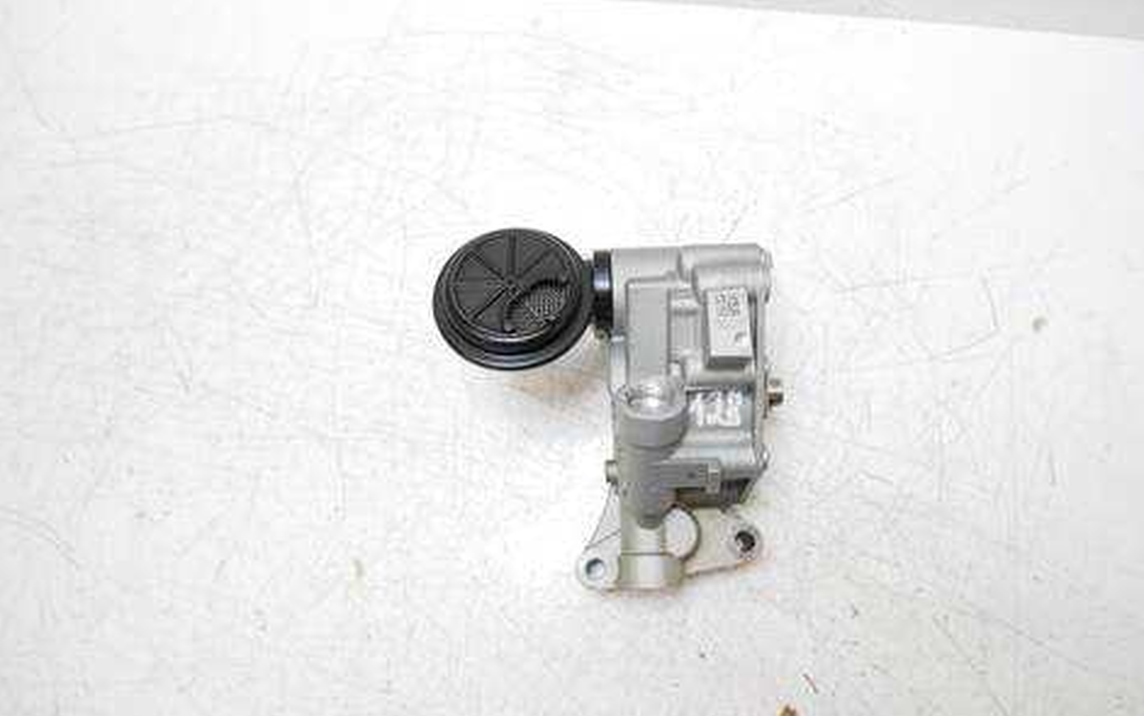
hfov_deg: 70.4
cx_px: 582
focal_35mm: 26
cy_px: 375
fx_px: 811
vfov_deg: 47.6
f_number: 3.5
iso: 200
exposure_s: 1/125
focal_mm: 12
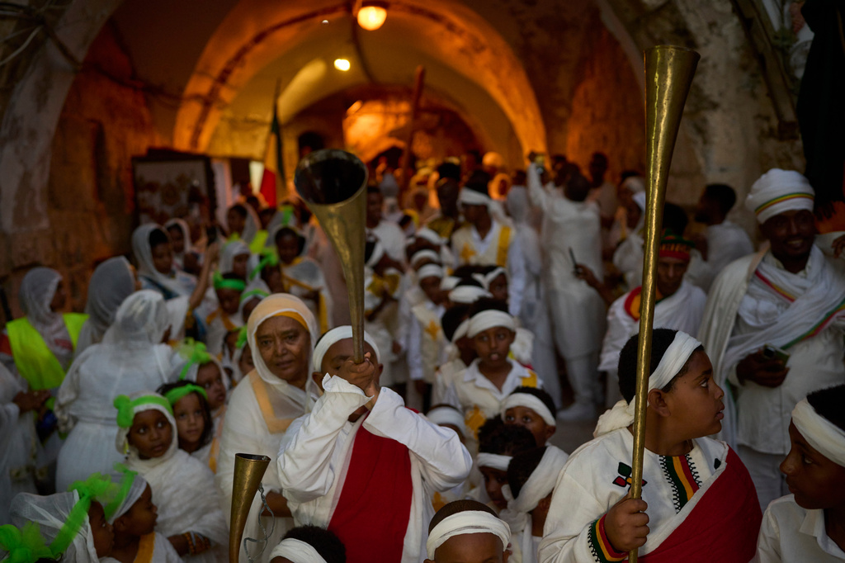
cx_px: 422
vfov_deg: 37.8
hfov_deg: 54.4
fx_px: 821
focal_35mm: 35
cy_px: 282
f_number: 2
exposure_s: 1/1600
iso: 1250
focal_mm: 35
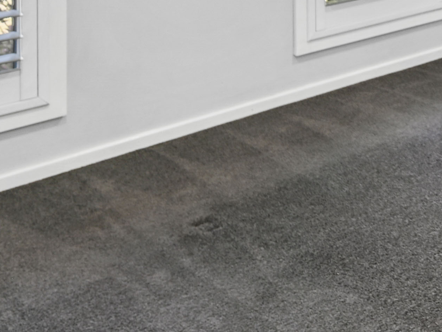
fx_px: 817
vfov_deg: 19.9
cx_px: 620
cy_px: -166
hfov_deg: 24.9
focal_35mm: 64
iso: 100
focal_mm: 14
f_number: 4
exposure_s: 1/5
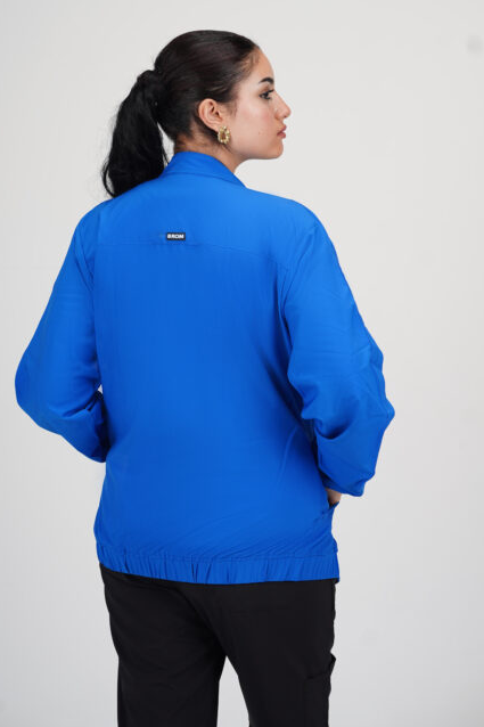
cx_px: 208
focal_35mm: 120
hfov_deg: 11.4
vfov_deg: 17.0
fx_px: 2421
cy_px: 220
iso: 125
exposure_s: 1/160
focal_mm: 85
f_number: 5
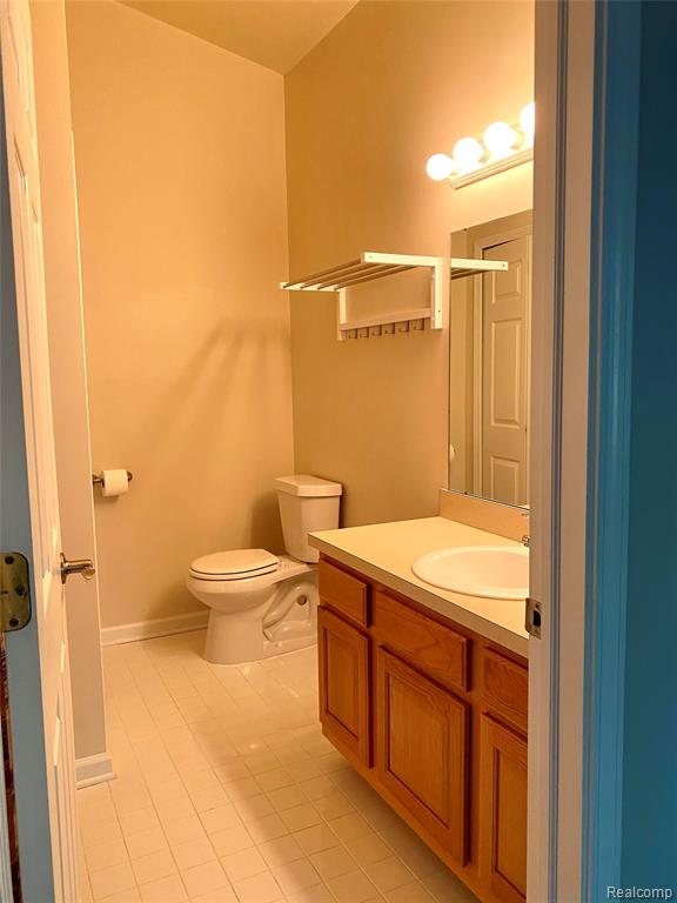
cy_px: 452
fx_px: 678
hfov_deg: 53.1
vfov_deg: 67.3
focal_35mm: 26
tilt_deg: -4.4
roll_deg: +1.3
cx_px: 338
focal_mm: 4.25
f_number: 1.8
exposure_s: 1/60
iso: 125
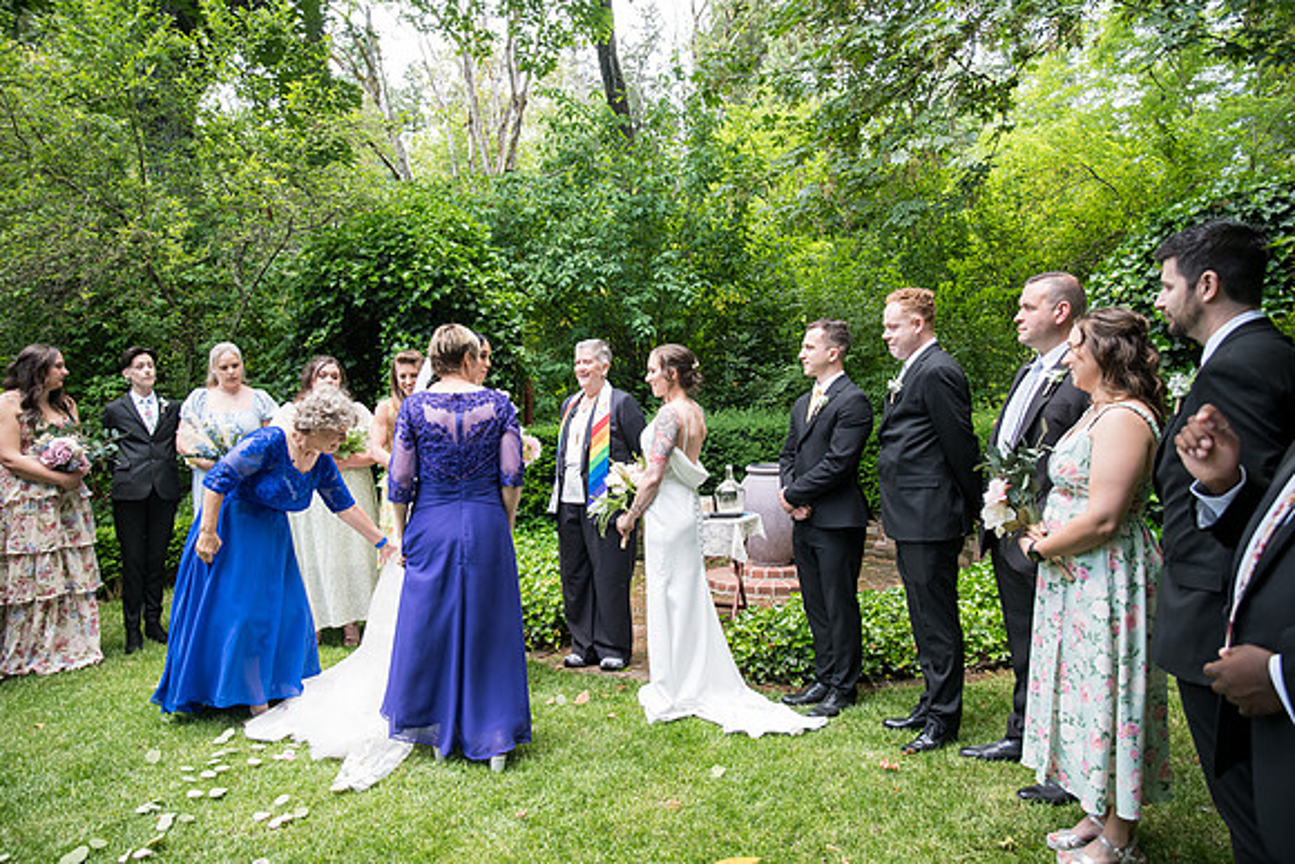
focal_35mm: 24
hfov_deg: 73.7
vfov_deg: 53.2
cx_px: 648
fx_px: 863
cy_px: 432
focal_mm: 24
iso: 640
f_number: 3.5
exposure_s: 1/400
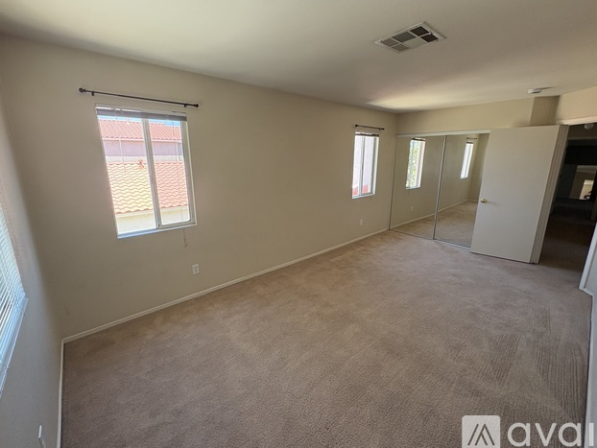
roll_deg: +0.3
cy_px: 214
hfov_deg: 98.1
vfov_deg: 81.7
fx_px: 259
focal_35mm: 15
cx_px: 297
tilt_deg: -13.7
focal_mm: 2.22
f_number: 2.2
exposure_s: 1/101
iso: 125
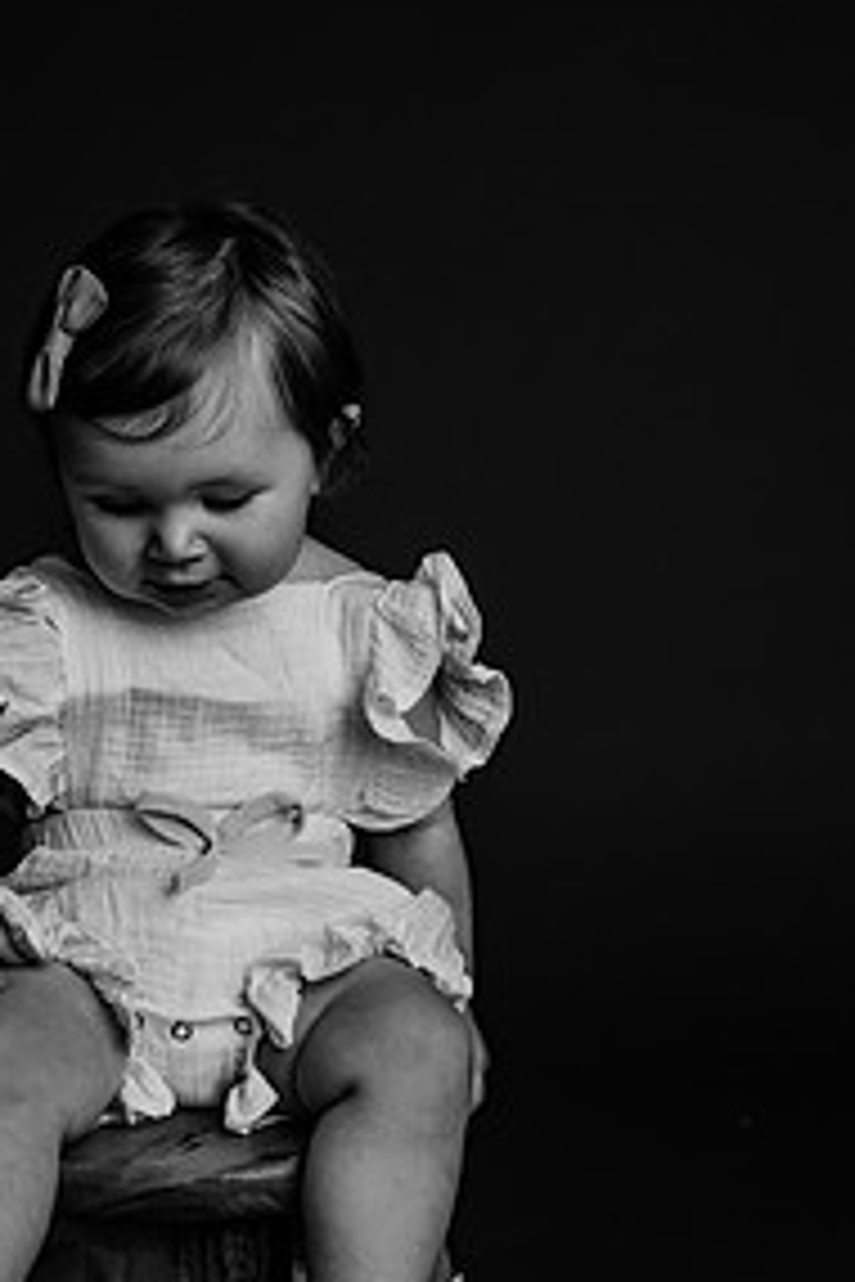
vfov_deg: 25.7
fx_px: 2814
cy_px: 711
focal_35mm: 79
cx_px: 216
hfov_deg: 17.2
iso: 100
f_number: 3.2
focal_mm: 50
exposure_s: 1/160
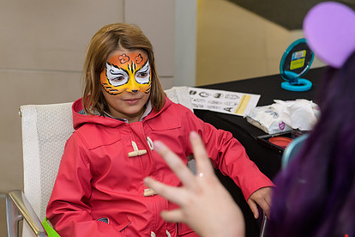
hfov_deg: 26.3
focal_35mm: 77
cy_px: 113
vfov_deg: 17.7
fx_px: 759
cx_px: 157
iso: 800
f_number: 3.2
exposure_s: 1/125
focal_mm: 55
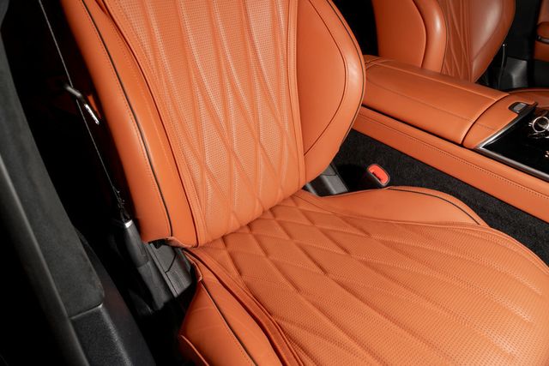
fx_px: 366
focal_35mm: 24
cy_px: 183
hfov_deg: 73.7
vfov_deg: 53.2
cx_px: 274
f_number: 5.6
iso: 320
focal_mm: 24
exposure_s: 1/50
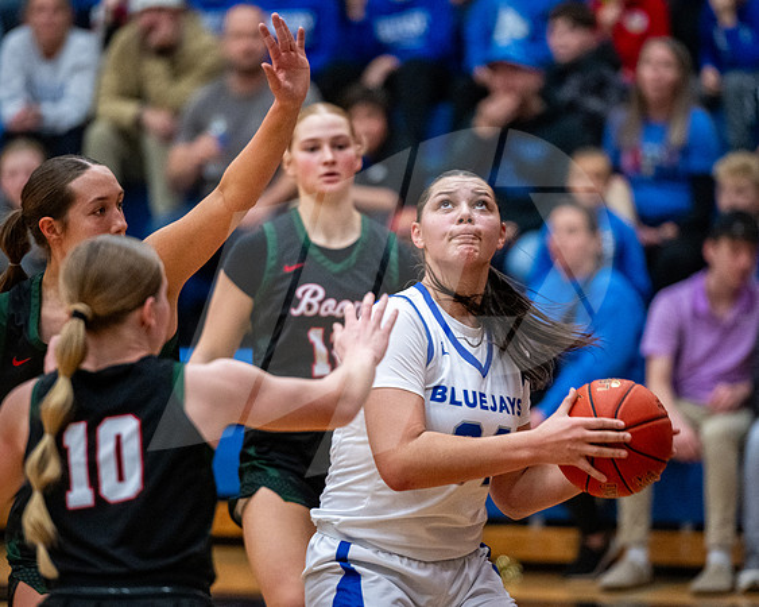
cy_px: 290
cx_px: 358
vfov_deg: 6.4
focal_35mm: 243
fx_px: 5459
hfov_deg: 8.0
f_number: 2.8
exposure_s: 1/1000
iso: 5000
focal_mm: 200
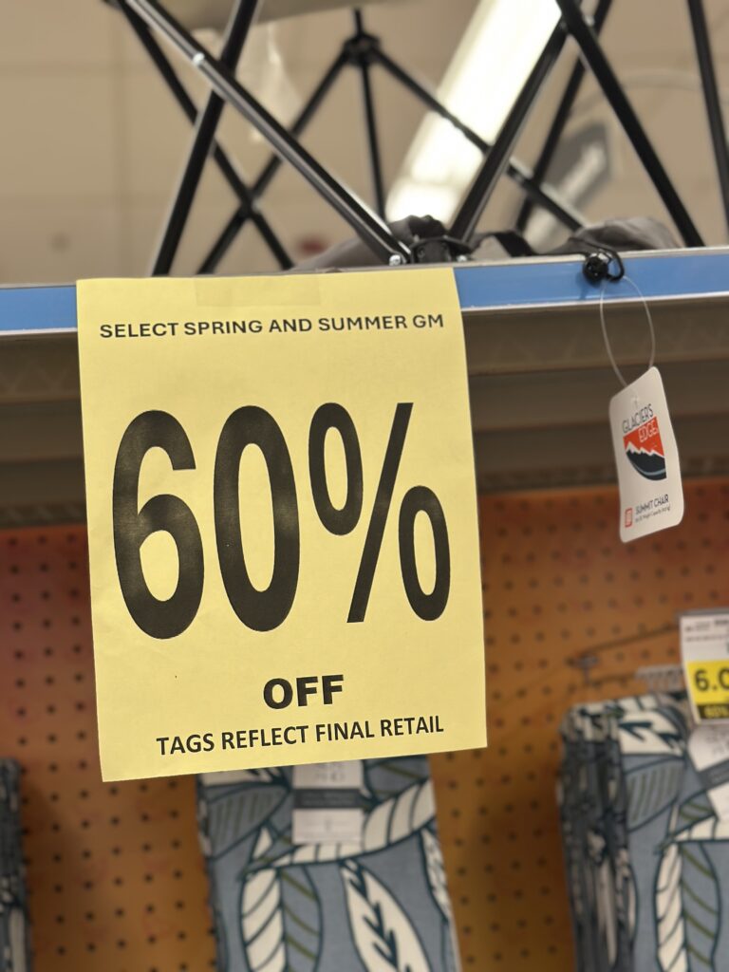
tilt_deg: +8.8
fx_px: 1348
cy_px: 486
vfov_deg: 39.7
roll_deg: +5.1
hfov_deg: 30.3
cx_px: 364
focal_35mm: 48
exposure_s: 1/63
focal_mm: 6.86
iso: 125
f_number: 1.78
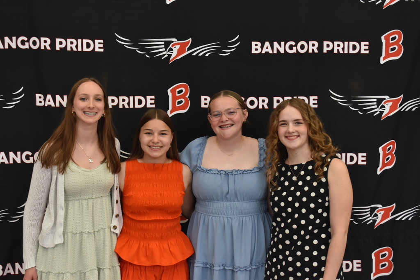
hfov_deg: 36.9
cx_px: 210
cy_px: 140
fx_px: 630
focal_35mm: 54
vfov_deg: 25.1
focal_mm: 36
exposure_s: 1/125
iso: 1100
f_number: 5
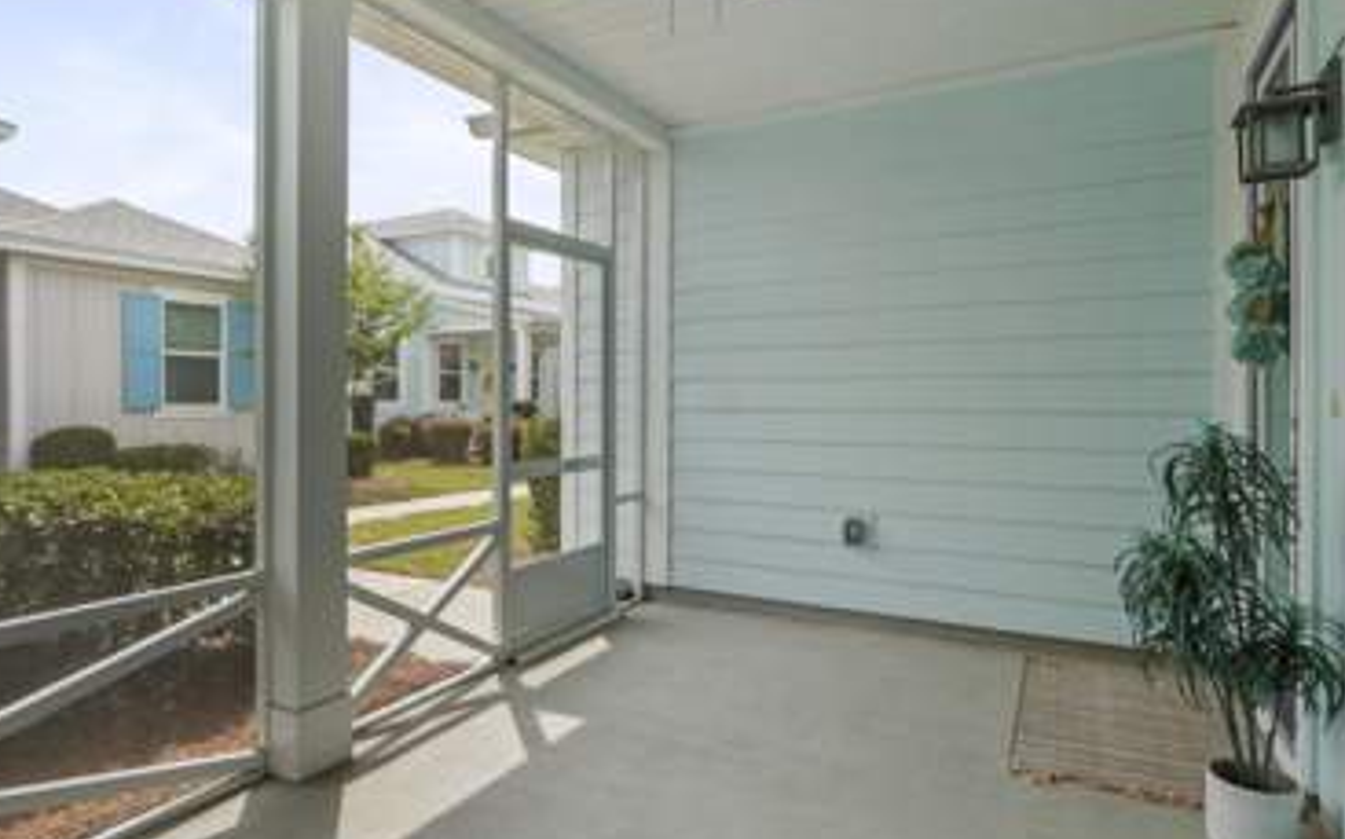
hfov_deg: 85.0
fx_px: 733
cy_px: 416
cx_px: 645
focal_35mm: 20
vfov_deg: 59.6
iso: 100
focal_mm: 10
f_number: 6.3
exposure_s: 1/80
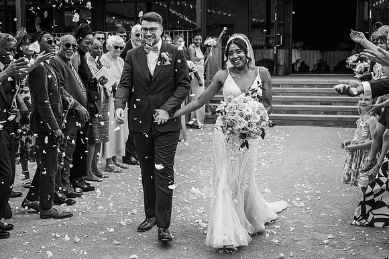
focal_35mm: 52
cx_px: 194
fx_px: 562
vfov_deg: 26.0
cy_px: 130
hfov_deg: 38.2
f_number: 5
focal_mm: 52
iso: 280
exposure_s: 1/1000
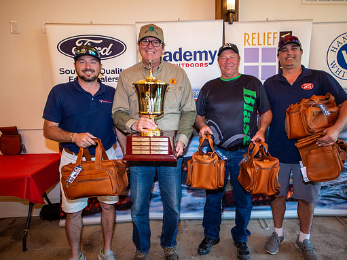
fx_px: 241
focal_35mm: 24
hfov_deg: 71.4
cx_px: 194
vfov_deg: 56.8
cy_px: 130
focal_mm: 22
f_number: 2.8
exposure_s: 1/60
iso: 800
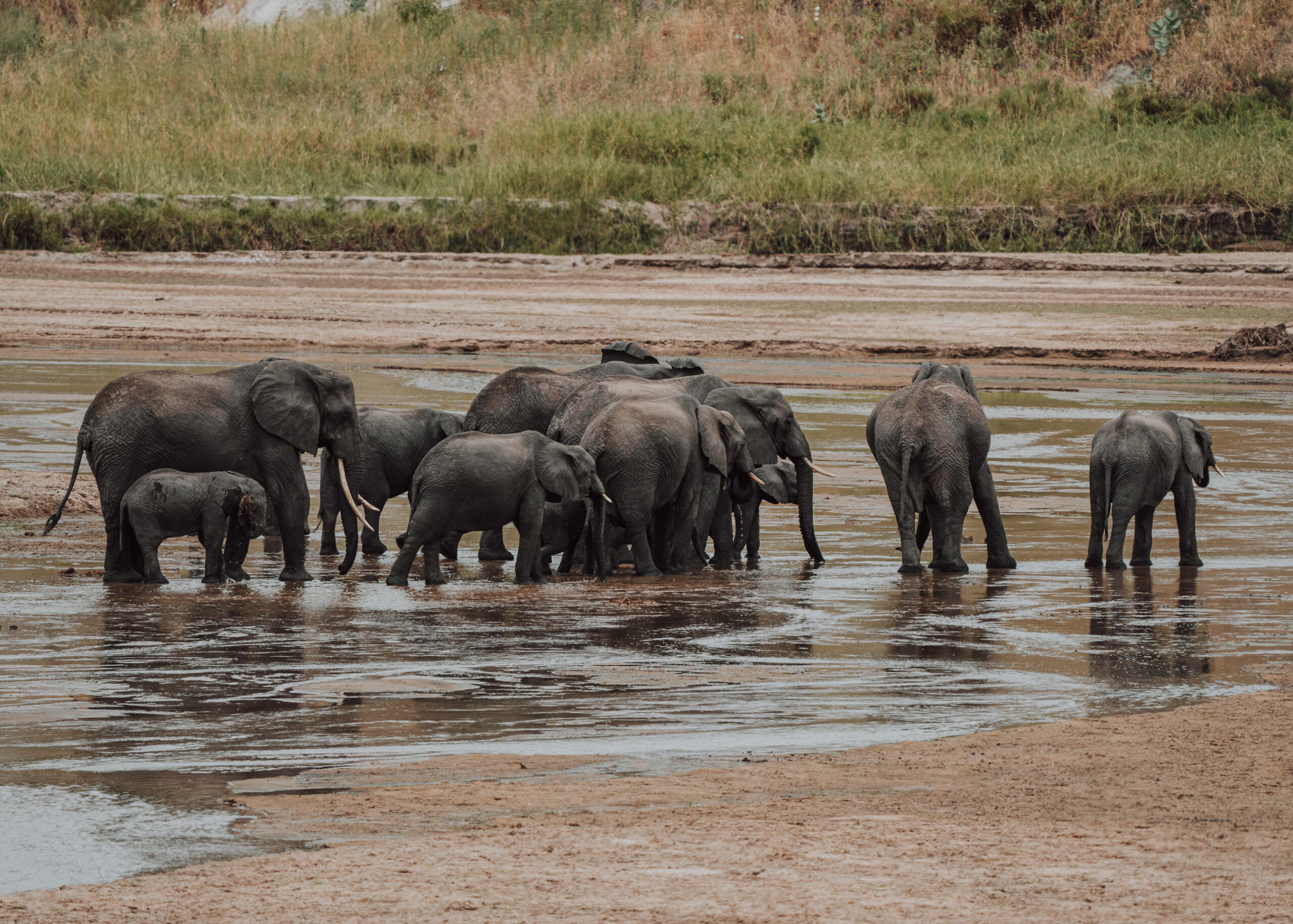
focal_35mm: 652
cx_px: 665
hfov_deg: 3.1
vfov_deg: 2.2
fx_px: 23958
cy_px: 461
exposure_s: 1/1000
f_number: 6.3
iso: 400
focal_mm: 600
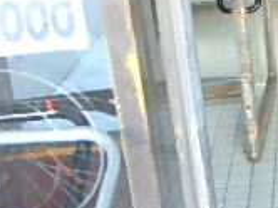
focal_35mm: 81
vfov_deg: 17.8
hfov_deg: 20.1
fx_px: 650
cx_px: 442
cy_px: 5
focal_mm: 3.7
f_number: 3.5
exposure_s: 1/30
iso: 800
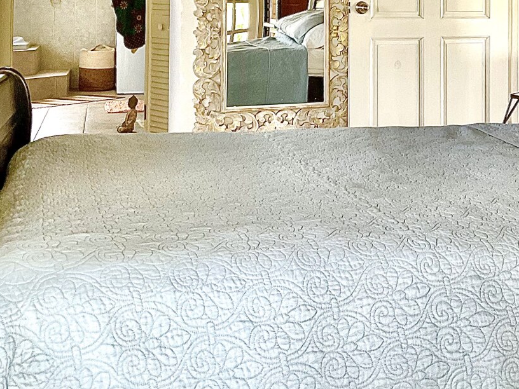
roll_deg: +0.1
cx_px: 489
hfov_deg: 28.8
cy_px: -12
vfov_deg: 22.0
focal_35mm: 64
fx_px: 960
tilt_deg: +0.7
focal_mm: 3
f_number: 1.8
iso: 64
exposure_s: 1/60
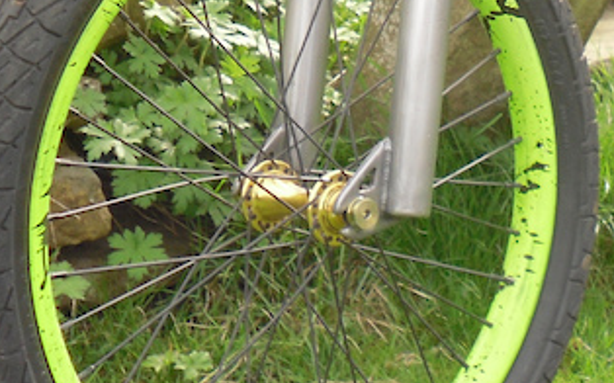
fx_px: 2024
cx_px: 614
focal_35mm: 121
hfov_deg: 16.9
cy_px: -264
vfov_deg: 10.3
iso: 80
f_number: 3
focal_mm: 6.3
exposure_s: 1/125
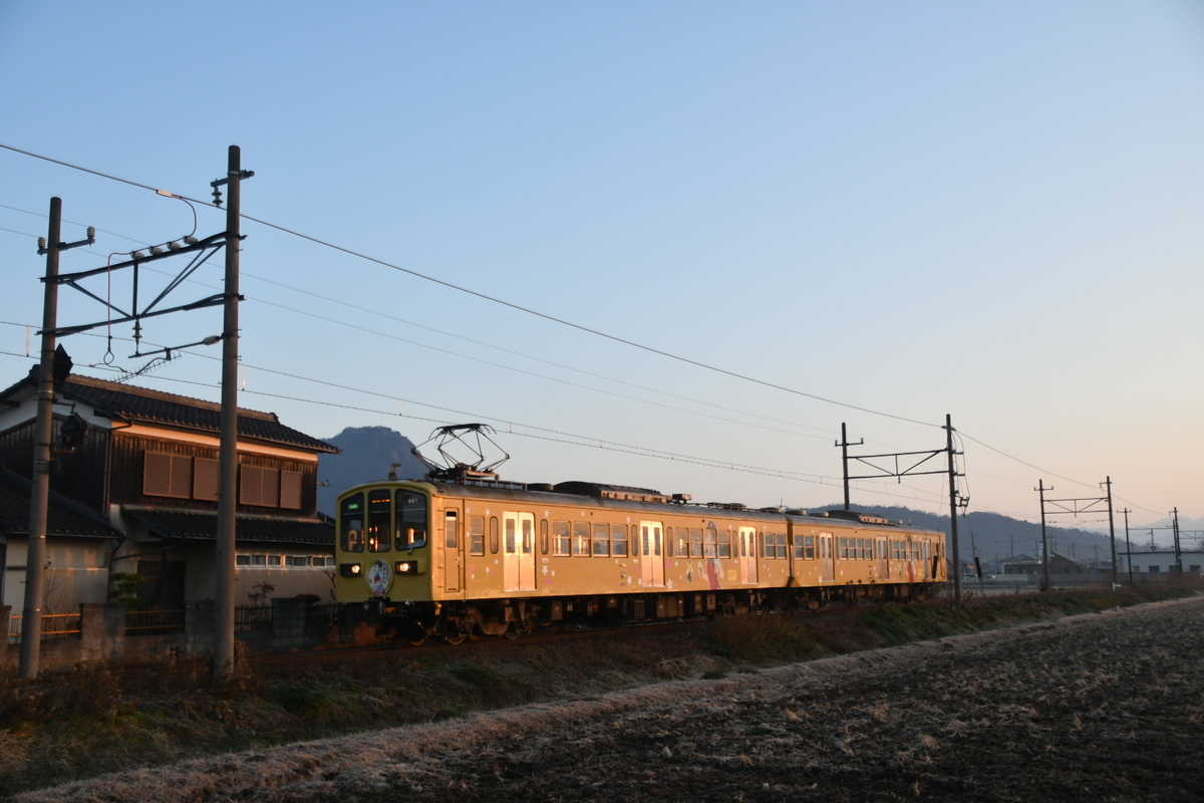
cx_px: 602
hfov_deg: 53.1
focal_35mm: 36
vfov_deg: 36.9
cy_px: 402
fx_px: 1204
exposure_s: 1/1000
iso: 500
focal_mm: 24
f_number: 3.8
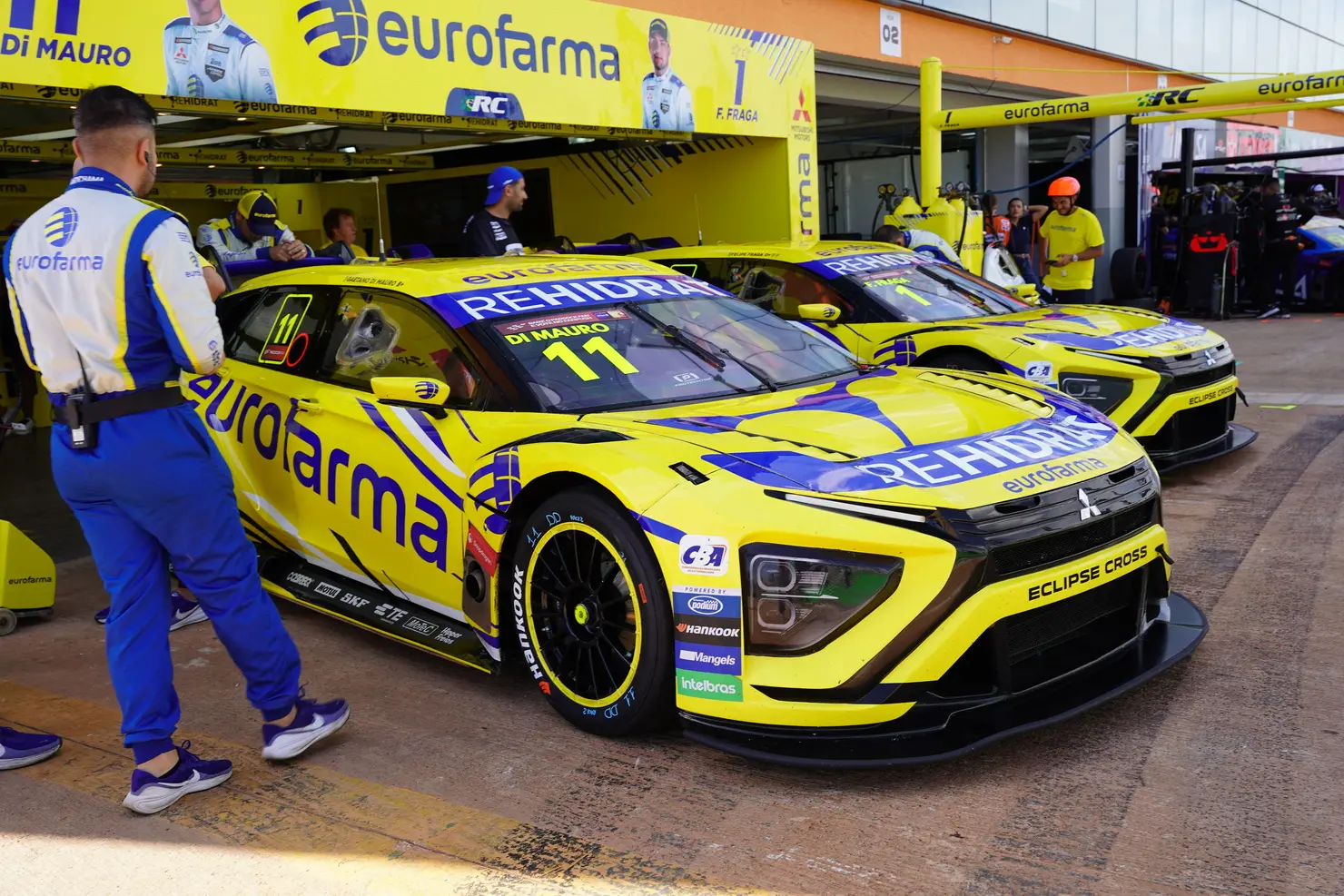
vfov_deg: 38.3
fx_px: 1292
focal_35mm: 35
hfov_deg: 55.0
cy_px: 448
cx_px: 672
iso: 100
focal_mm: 34.6
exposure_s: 1/200
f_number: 5
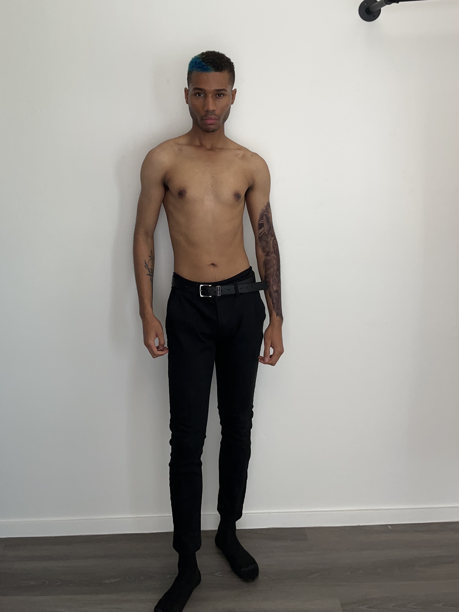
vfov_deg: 61.5
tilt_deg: -7.1
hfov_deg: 48.1
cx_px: 203
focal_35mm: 29
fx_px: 513
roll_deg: +1.8
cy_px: 277
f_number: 1.6
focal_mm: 5.1
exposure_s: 1/81
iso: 125
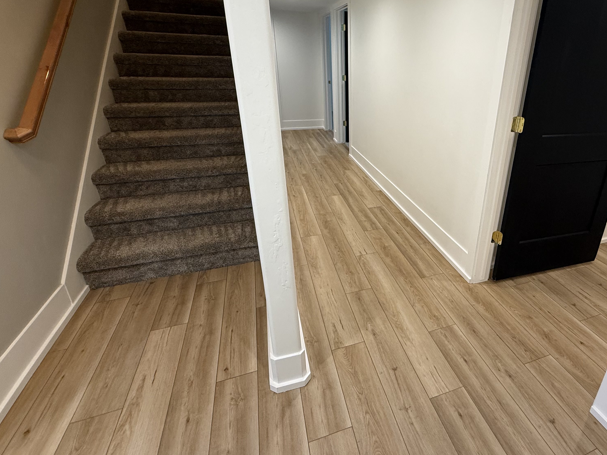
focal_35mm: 19
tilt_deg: -21.6
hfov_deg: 82.6
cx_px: 390
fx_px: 333
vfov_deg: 68.3
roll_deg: -2.3
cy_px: 192
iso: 200
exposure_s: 1/120
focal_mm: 2.22
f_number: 2.2
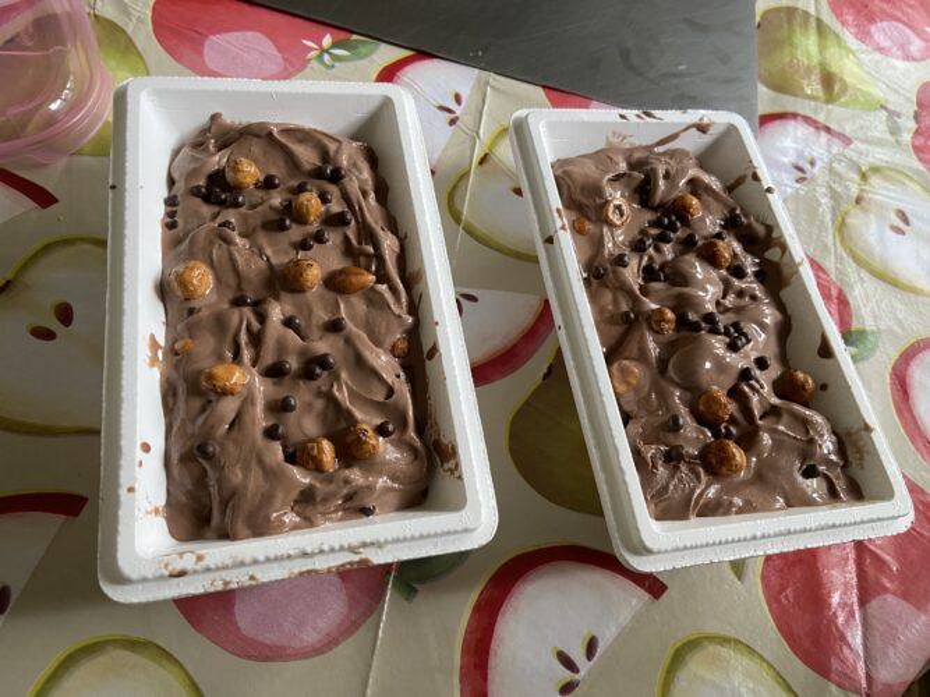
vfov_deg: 53.0
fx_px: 698
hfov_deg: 67.3
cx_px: 465
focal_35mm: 26
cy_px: 348
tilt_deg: -62.7
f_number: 1.8
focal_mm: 4.25
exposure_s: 1/60
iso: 200
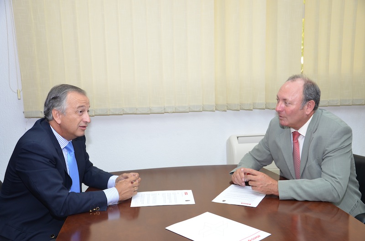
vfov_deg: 34.1
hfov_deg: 49.6
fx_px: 395
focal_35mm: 39
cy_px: 120
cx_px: 182
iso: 450
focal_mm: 26
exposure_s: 1/60
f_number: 4
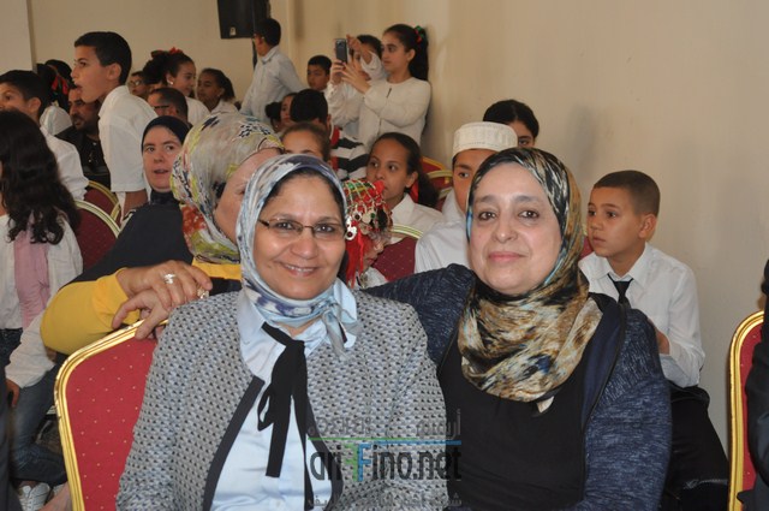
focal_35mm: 42
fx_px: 896
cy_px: 256
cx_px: 384
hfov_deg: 46.5
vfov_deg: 31.8
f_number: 3.8
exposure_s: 1/60
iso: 800
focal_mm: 28
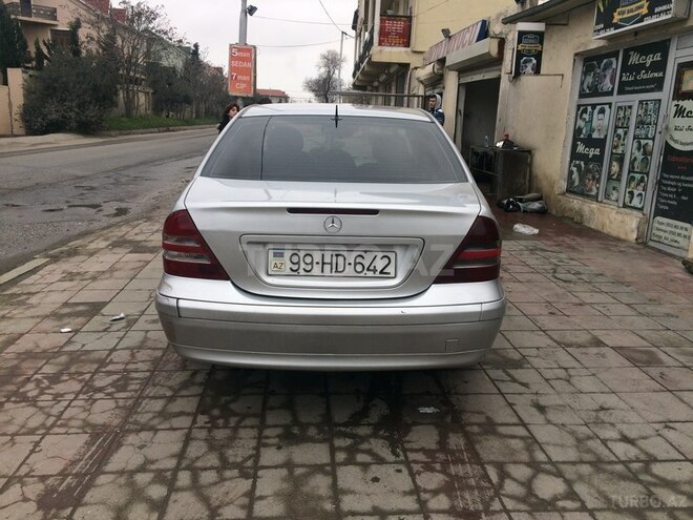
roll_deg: -1.8
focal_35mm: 29
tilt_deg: -13.5
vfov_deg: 48.2
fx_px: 581
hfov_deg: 61.7
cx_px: 346
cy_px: 260
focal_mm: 4.15
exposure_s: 1/277
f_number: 2.2
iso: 32
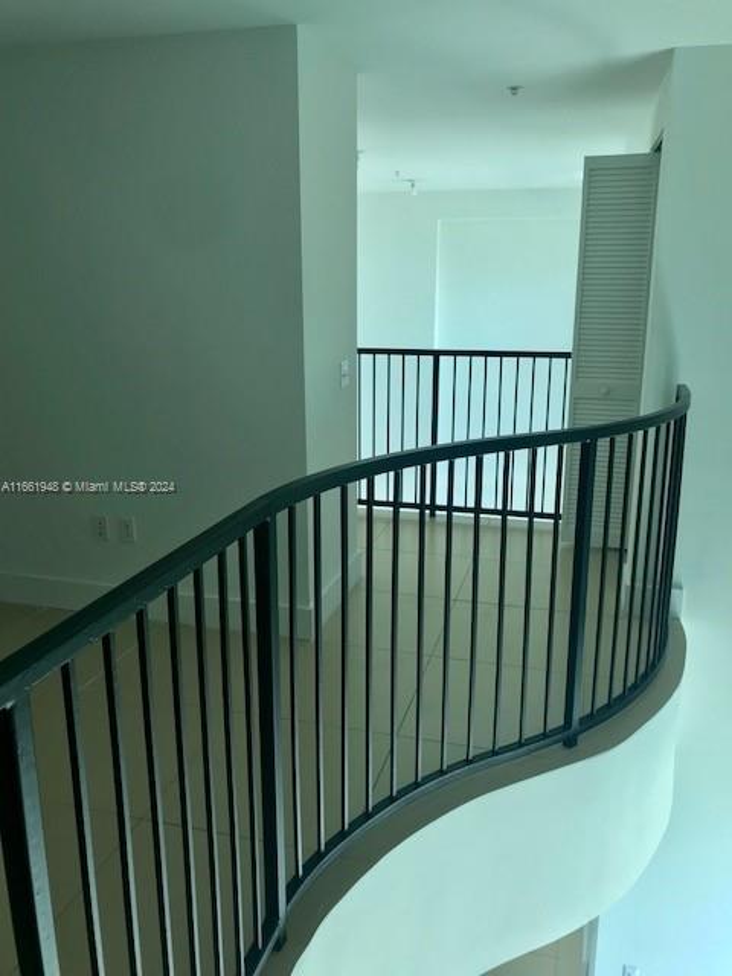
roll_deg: +0.6
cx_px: 366
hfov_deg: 49.7
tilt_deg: -13.9
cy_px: 488
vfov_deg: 63.4
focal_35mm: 28
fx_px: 789
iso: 25
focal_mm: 3.99
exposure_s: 1/120
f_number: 1.8
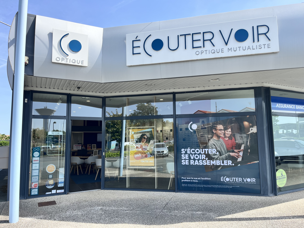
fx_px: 228
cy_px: 114
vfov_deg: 53.1
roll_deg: +0.6
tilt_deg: +6.5
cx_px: 152
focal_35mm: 26
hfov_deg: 67.3
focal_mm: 5.1
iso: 50
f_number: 1.6
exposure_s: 1/1279
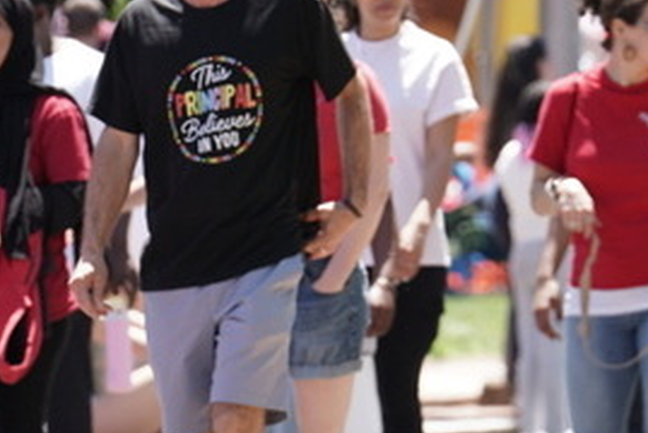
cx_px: -43
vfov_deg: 1.9
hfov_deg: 2.8
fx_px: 13406
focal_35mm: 744
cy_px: 209
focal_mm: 200
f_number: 5
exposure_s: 1/160
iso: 100
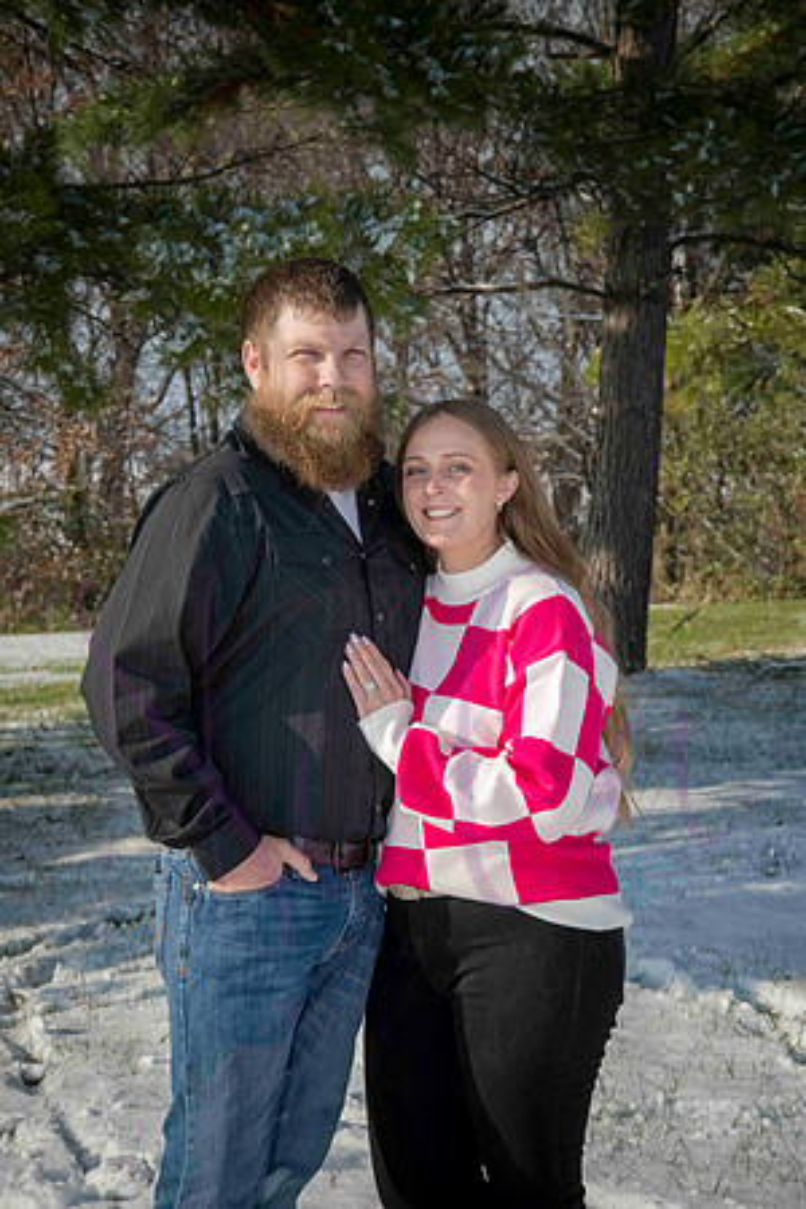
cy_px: 604
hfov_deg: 18.2
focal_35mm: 75
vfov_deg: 27.0
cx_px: 403
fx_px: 2519
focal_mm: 75
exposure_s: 1/1000
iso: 800
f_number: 11
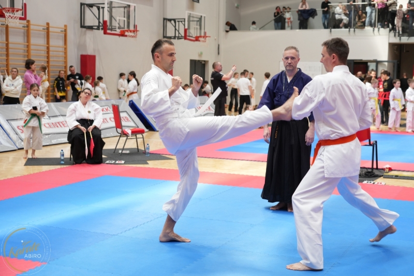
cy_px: 138
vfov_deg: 24.6
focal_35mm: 55
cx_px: 207
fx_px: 632
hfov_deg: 36.3
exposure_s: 1/160
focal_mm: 55
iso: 800
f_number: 4
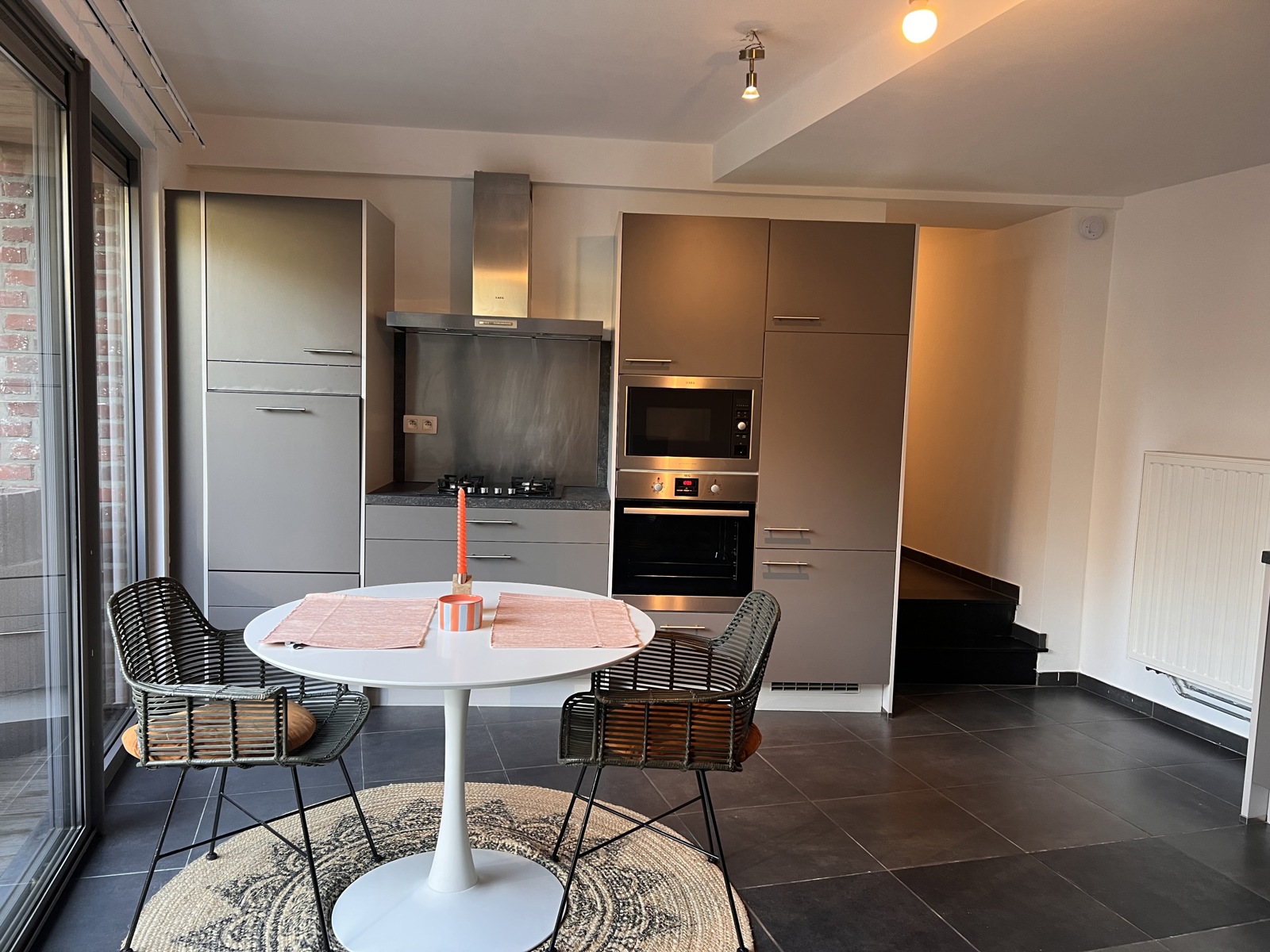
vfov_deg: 53.1
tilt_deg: -5.3
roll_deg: -2.1
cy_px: 476
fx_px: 954
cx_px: 635
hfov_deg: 67.3
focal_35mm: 26
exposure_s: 1/50
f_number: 1.5
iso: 100
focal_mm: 5.7
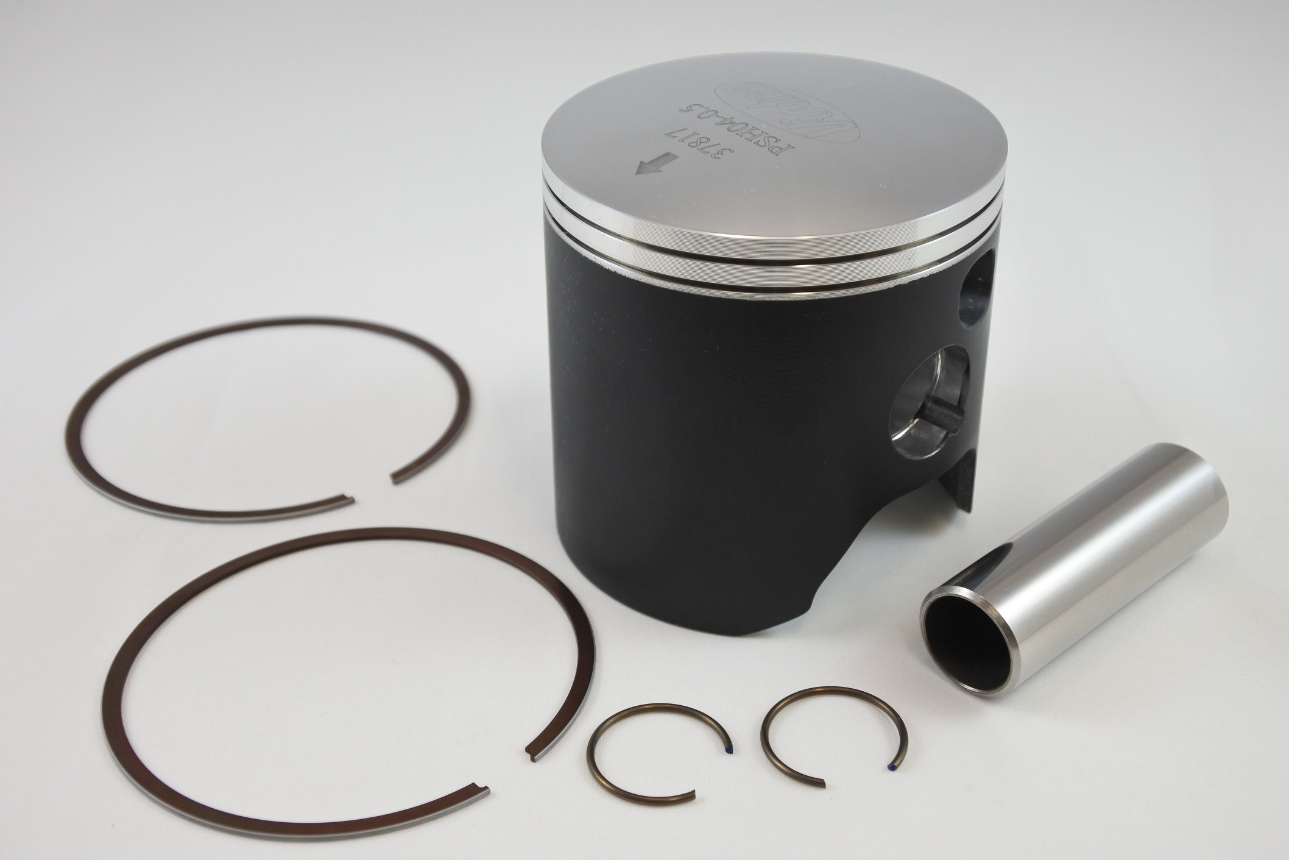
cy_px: 430
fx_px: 1719
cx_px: 644
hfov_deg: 41.1
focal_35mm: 48
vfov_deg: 28.1
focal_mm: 18
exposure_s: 1/125
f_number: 4.5
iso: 400
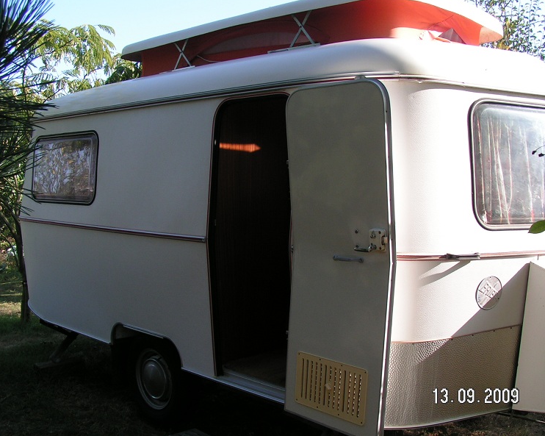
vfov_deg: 37.3
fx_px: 645
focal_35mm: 40
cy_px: 218
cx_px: 275
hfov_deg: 45.8
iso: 50
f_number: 5.6
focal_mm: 5.8
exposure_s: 1/125
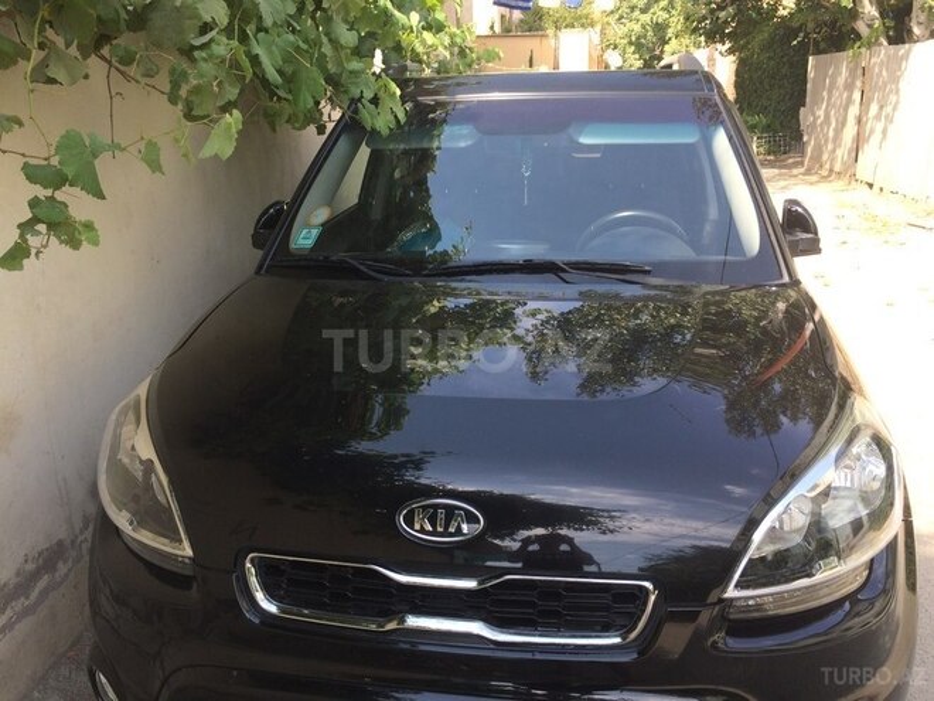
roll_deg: +1.6
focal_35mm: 29
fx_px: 782
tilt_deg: -16.2
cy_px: 350
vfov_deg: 48.2
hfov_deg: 61.7
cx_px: 467
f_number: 2.2
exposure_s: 1/406
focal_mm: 4.15
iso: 32
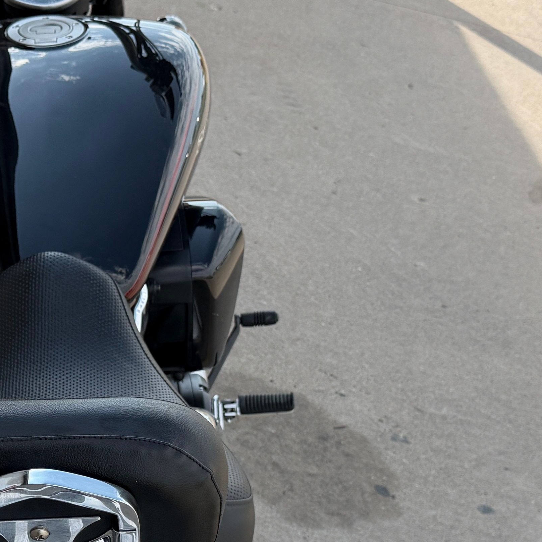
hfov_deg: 22.4
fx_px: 1329
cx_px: 38
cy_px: 444
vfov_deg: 22.7
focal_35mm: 75
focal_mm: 6.76
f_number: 1.78
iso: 80
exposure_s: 1/1493
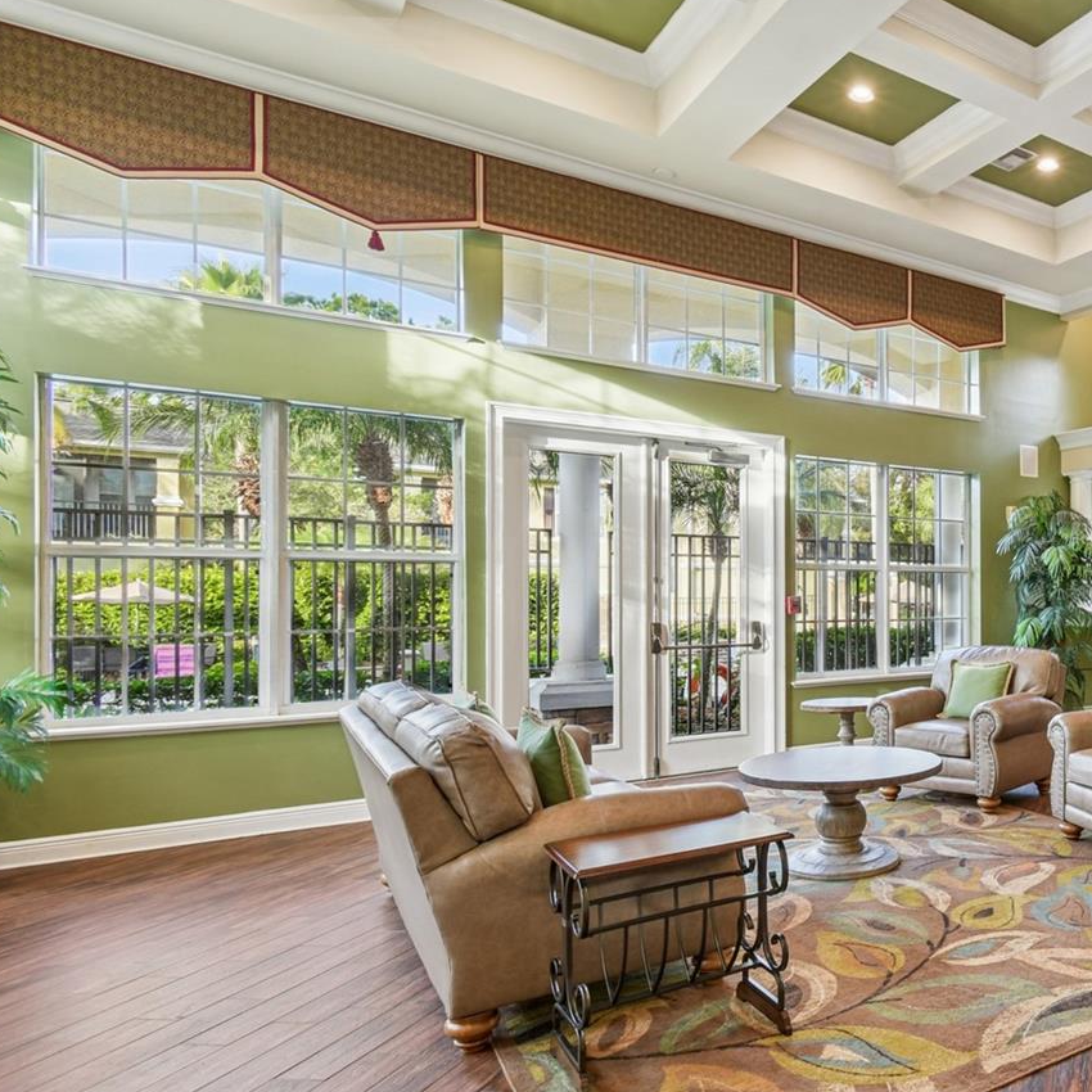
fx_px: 857
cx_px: 1010
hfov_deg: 55.2
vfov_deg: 65.0
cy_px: 585
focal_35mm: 24
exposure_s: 1/10
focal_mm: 10
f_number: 7.1
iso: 100
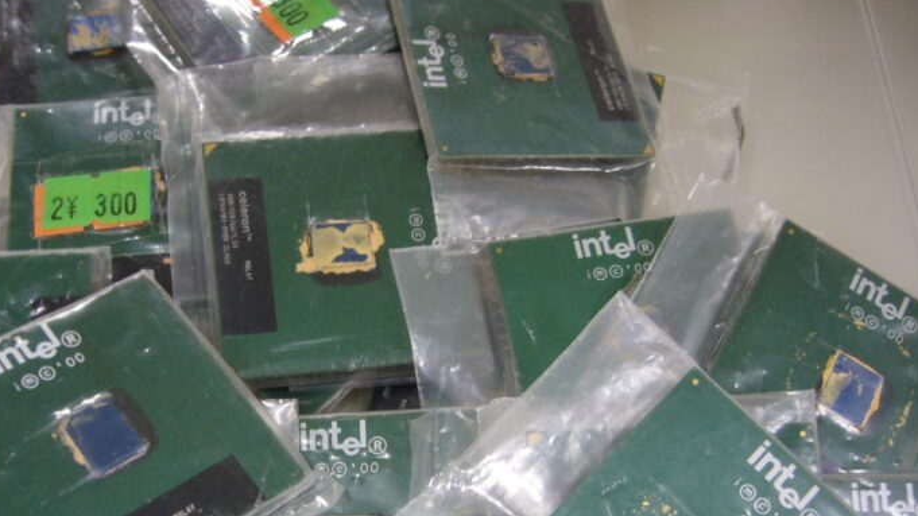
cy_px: 366
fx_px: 1047
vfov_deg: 27.4
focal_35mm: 43
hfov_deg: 47.3
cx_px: 418
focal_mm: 5.8
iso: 100
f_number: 2.8
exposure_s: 1/20
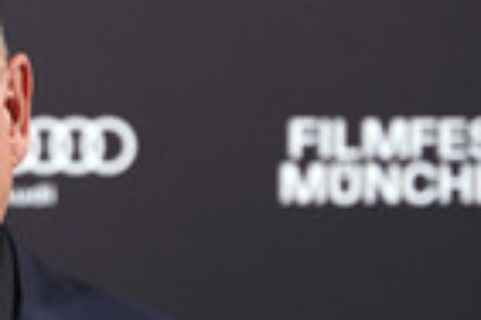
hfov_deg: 8.5
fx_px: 3206
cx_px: -101
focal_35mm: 240
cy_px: 378
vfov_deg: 5.7
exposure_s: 1/125
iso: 1000
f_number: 2.8
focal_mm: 75
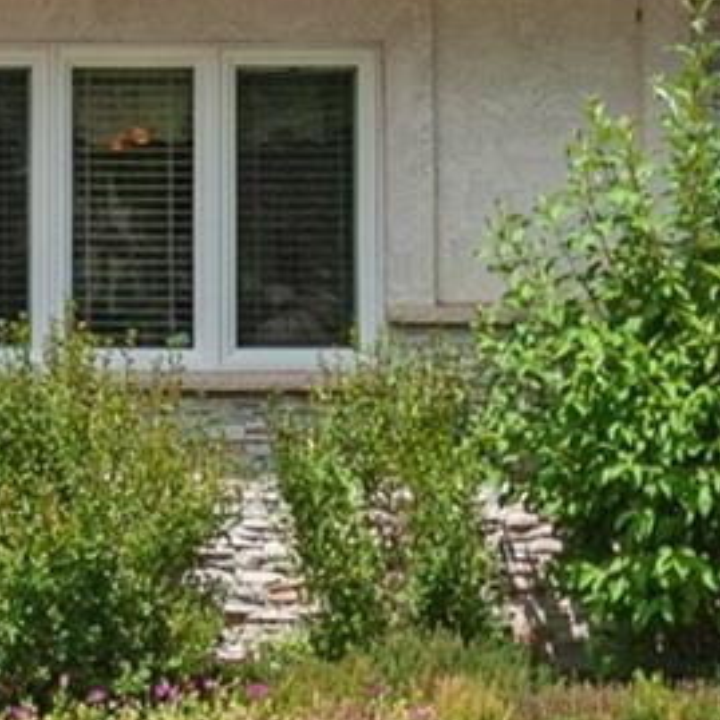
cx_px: -503
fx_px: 3577
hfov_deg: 10.9
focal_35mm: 152
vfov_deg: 11.5
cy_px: 276
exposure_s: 1/1600
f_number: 4.5
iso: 200
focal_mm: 20
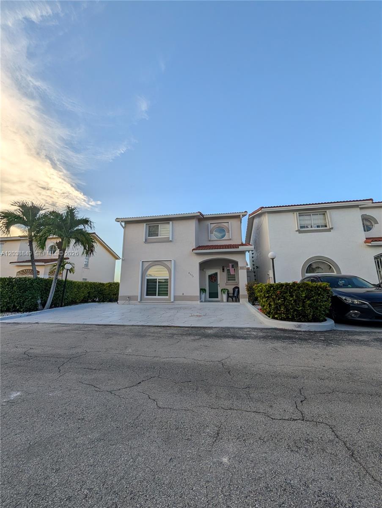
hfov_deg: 94.6
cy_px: 254
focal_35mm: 12
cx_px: 191
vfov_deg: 110.5
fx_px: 176
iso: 49
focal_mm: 2.02
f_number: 1.7
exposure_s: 1/2786
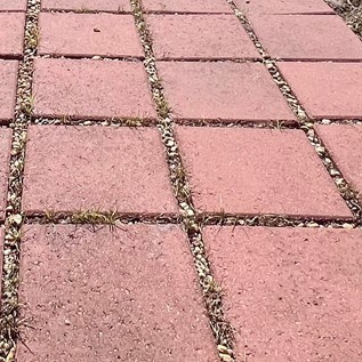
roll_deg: +0.9
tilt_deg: -0.7
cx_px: 54
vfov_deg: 21.3
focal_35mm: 58
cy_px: -266
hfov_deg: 28.7
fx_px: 686
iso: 32
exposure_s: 1/2538
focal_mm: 1.57
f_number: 1.8
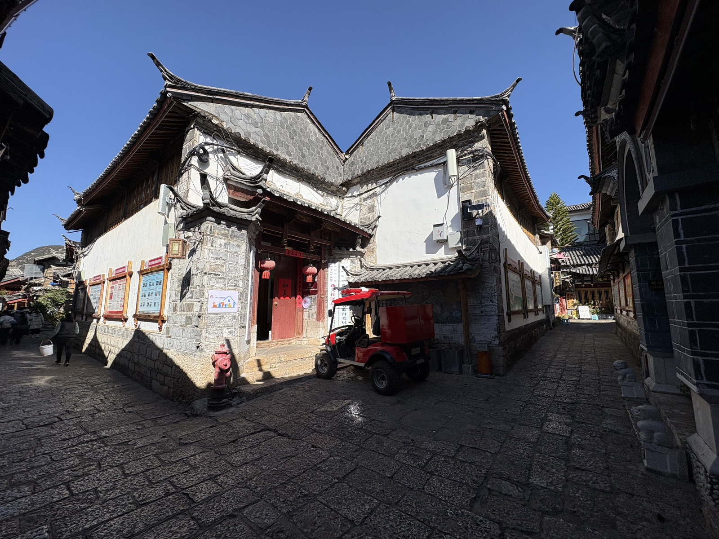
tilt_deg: +8.6
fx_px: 291
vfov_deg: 85.7
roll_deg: +0.9
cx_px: 360
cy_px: 270
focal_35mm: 14
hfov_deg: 102.1
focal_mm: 2.22
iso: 50
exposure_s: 1/2494
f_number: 2.2
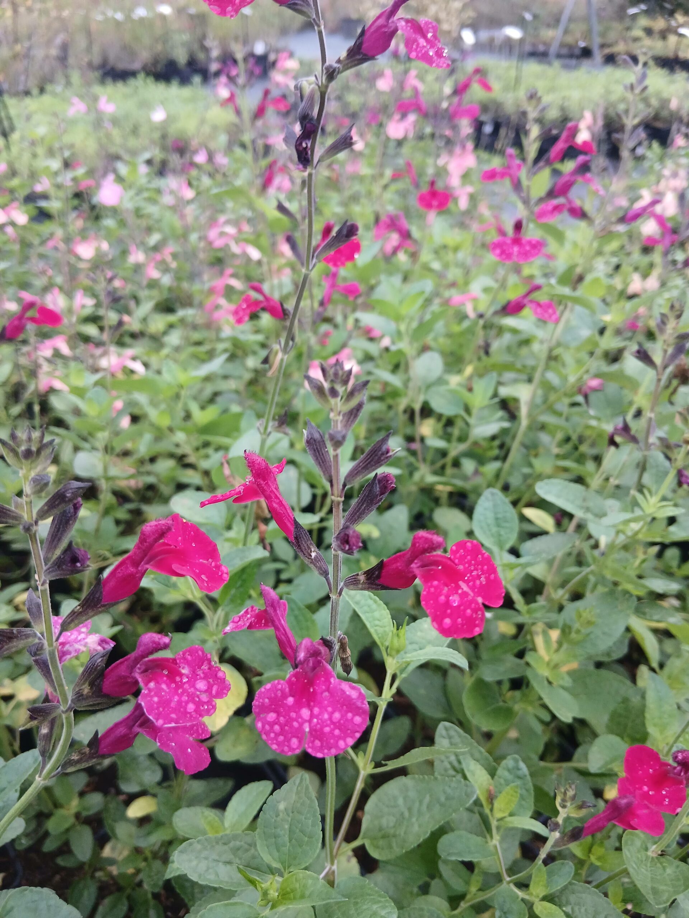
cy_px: 459
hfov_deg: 53.1
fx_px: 690
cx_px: 344
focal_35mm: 26
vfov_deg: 67.3
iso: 125
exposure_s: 1/50
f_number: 1.8
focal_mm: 3.98
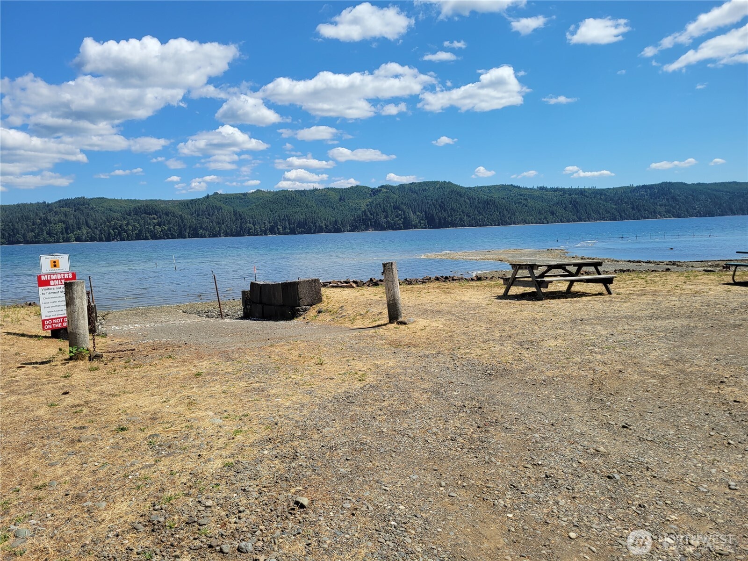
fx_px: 562
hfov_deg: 67.3
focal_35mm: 26
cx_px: 374
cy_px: 280
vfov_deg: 53.1
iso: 40
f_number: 1.8
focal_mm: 5.4
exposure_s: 1/3151
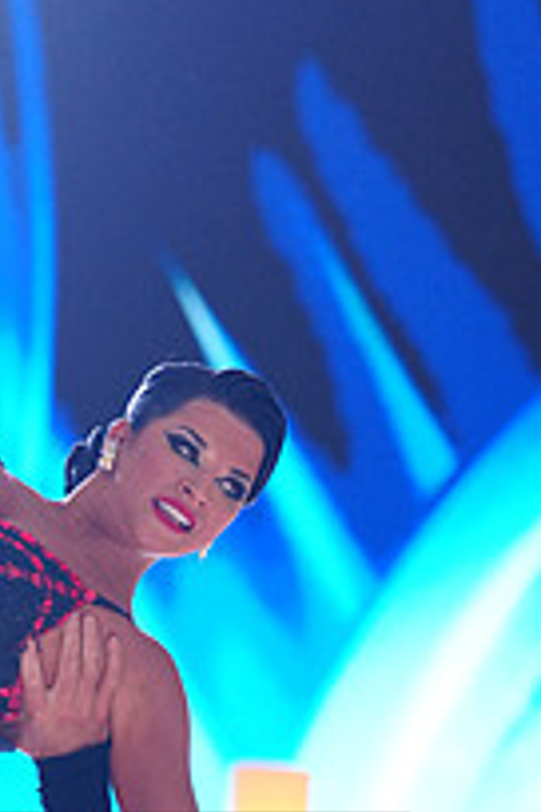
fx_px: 7438
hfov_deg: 4.2
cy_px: 947
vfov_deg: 6.2
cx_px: -137
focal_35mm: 330
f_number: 2.8
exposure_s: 1/400
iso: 1600
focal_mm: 116
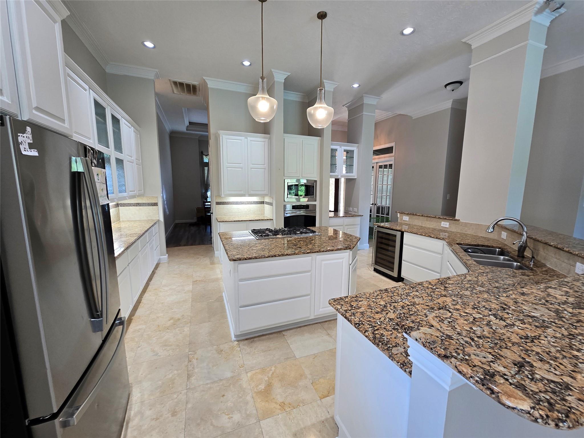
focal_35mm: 13
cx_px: 292
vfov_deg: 89.9
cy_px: 219
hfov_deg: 106.2
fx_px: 219
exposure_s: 1/60
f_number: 2.2
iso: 125
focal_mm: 2.2
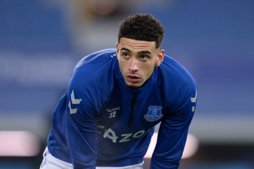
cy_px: 84
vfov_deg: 3.4
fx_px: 2822
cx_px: 127
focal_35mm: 400
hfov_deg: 5.2
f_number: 3.2
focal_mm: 400
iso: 1600
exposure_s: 1/1000
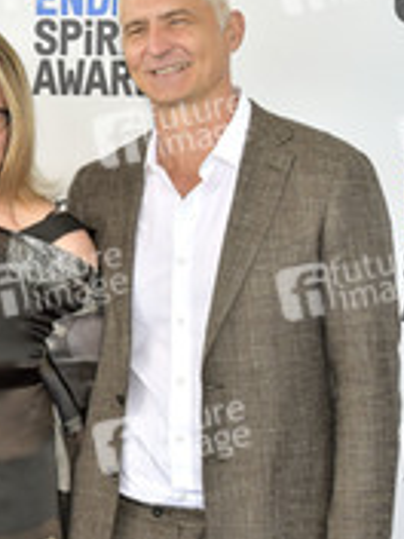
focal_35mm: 172
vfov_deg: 11.5
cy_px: 361
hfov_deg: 8.4
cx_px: -217
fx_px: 2677
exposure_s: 1/320
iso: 500
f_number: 6.3
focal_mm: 70
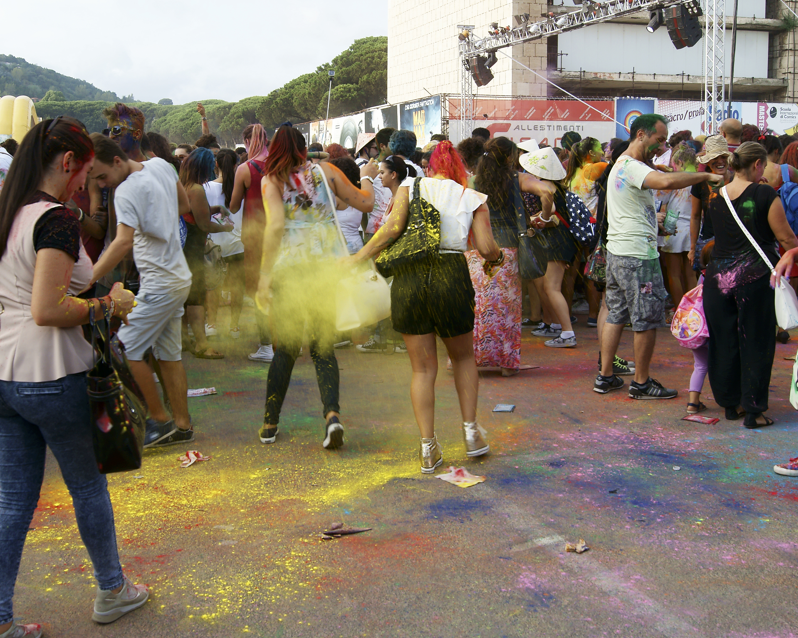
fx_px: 803
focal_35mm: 34
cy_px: 318
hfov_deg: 52.7
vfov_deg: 43.4
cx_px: 344
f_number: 9
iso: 100
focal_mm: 20
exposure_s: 1/100
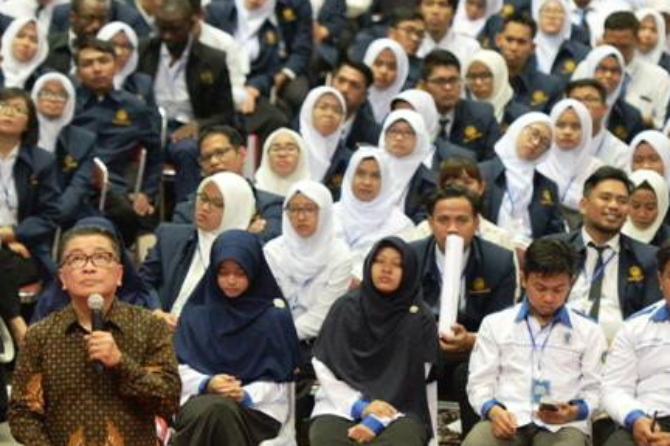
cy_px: 259
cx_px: 459
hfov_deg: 6.0
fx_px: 6402
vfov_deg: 4.0
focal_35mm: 344
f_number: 3.2
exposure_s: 1/125
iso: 4000
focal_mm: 145
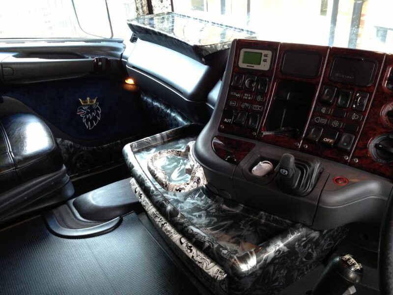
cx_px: 196
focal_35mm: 33
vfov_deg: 42.9
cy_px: 148
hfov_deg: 55.4
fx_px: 375
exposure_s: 1/20
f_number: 2.4
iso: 200
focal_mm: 4.13
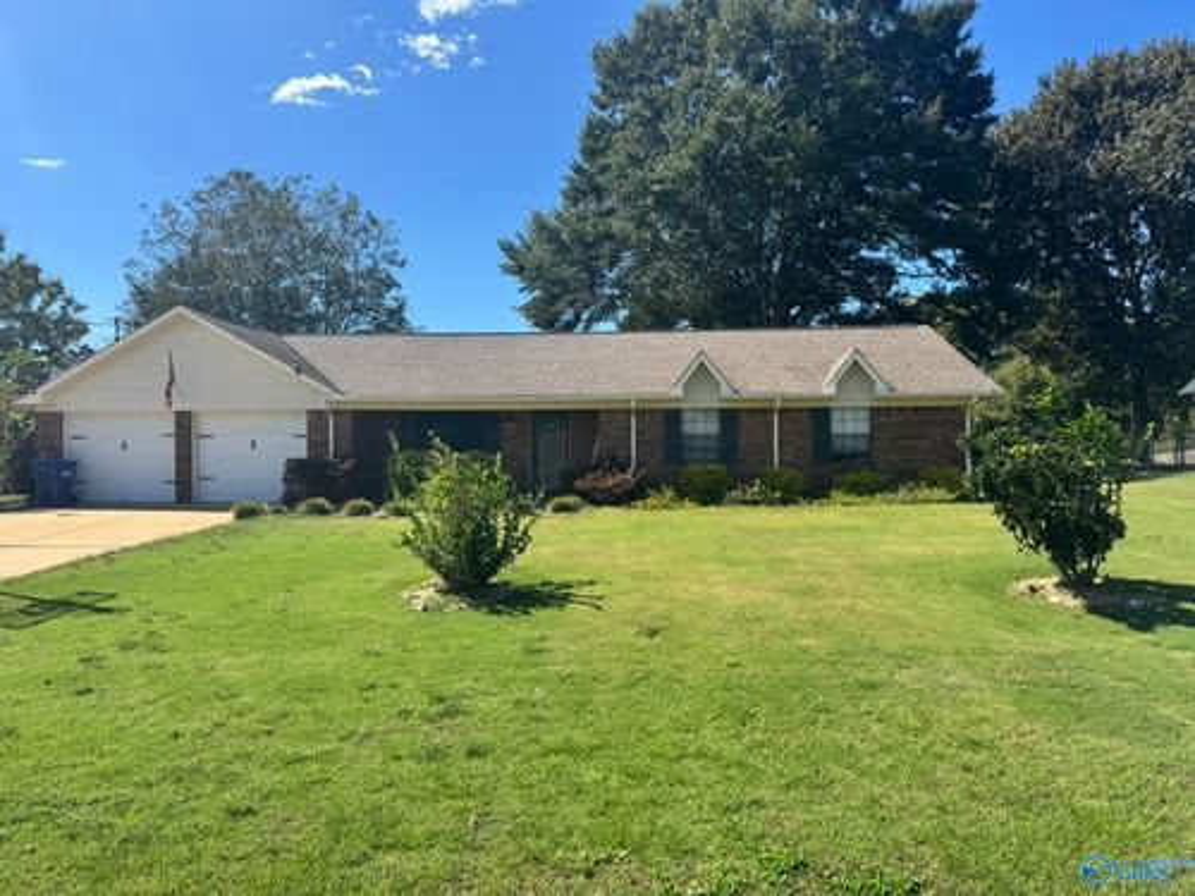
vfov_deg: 56.8
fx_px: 829
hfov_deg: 71.6
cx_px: 598
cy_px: 448
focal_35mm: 24
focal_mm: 6.76
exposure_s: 1/3096
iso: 80
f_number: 1.78
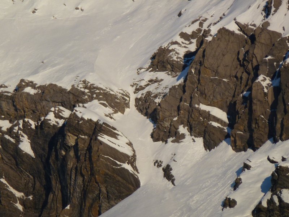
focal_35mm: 504
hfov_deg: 3.9
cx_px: 144
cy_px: 108
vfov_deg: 3.0
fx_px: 4208
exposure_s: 1/500
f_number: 5.9
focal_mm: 68.8
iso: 100
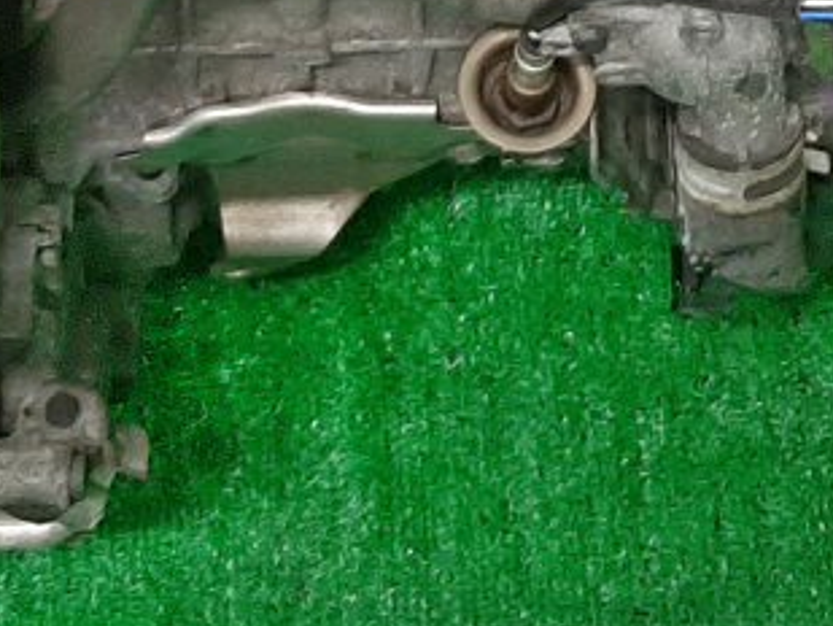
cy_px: -262
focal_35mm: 121
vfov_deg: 11.8
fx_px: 2913
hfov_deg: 16.3
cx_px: 499
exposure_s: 1/50
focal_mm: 3.93
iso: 151
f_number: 1.7
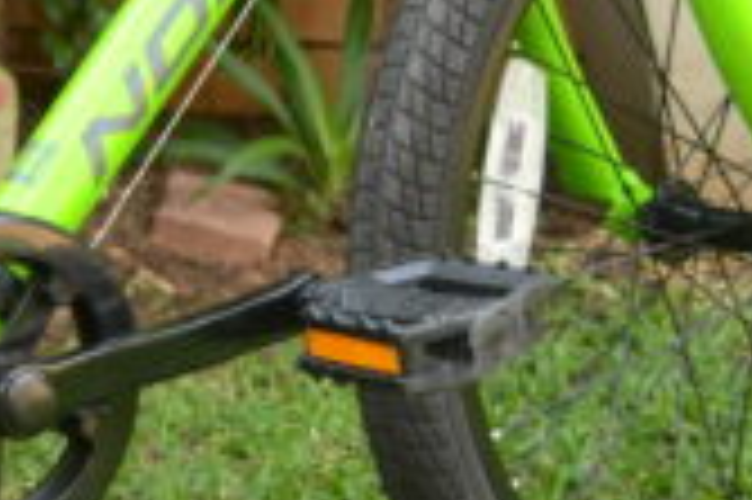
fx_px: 2629
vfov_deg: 10.8
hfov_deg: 14.1
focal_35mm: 126
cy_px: 2
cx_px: -684
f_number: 5.6
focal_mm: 20
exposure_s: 1/50
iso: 180
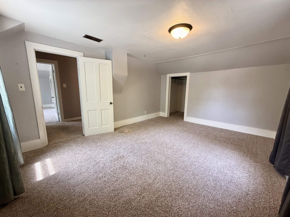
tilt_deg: -9.6
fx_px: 117
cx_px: 145
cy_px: 108
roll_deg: -0.7
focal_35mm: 14
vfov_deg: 85.7
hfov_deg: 102.1
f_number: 2.2
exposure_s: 1/60
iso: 200
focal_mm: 2.22
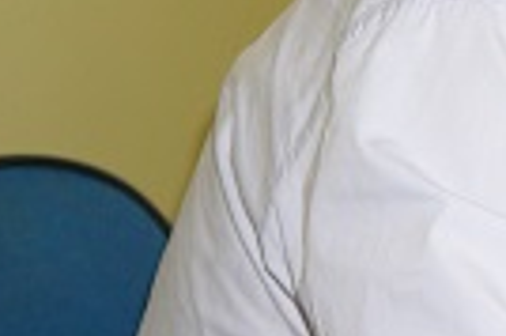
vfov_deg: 8.3
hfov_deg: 11.8
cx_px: 846
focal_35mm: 164
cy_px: 134
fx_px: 2308
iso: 800
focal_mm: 23
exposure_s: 1/80
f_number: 4
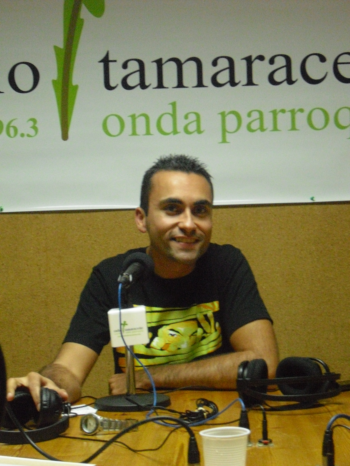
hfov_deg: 18.9
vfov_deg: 25.0
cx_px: 175
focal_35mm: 78
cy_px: 233
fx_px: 1052
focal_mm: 12.8
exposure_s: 1/50
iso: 800
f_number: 4.2
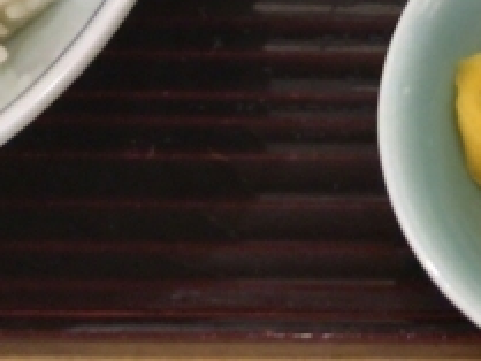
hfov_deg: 13.5
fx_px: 1974
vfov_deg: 9.7
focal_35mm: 142
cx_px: 594
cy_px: -384
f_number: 2.2
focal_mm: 4.15
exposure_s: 1/30
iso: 400
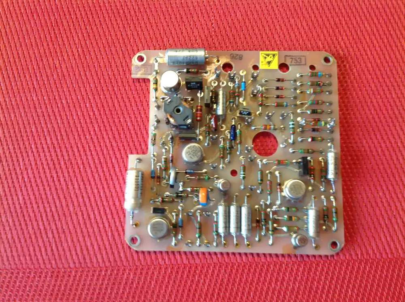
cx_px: 202
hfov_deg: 52.7
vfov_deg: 40.6
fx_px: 409
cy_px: 151
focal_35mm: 35
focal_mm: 4.28
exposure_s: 1/15
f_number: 2.4
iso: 80
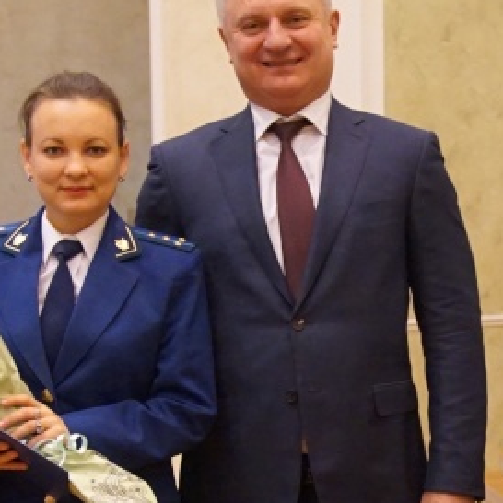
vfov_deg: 30.6
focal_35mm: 56
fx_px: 921
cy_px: 262
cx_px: 35
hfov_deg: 29.1
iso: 3200
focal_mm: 20
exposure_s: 1/160
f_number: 3.2
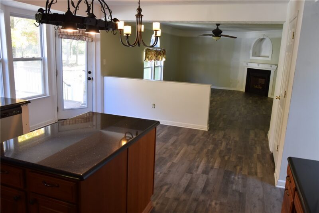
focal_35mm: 30
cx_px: 160
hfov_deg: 61.9
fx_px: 266
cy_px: 106
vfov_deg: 43.6
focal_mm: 20
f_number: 8
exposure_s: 1/3
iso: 100
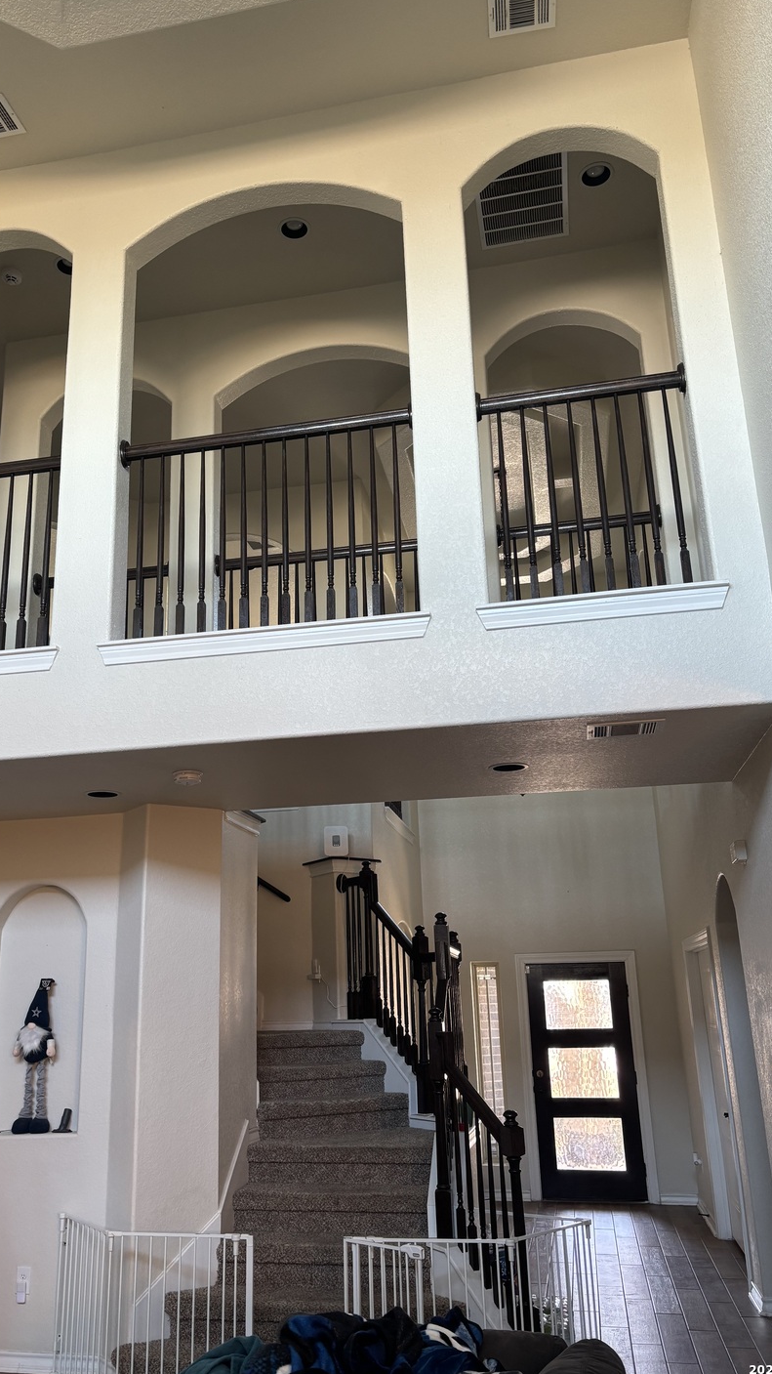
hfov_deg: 40.1
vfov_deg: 66.1
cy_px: 675
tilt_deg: +17.0
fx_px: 1056
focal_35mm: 29
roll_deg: +1.1
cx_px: 325
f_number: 1.6
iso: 125
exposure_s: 1/60
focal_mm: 5.96
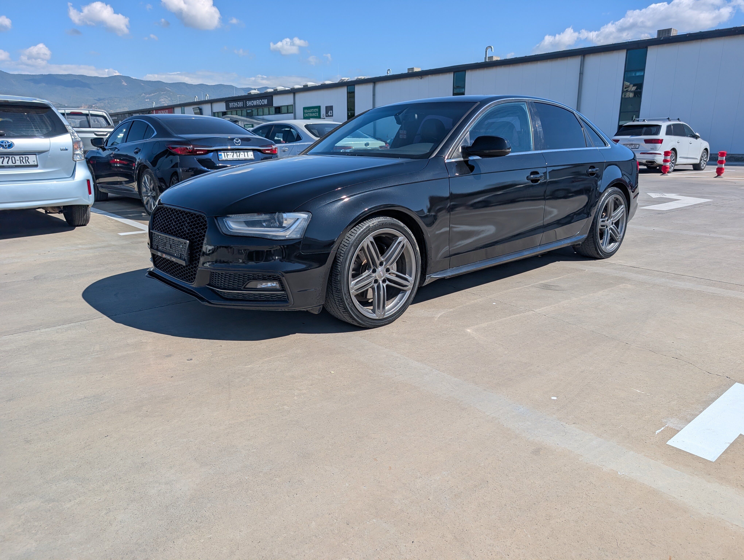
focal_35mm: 24
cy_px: 280
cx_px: 372
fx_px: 517
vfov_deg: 56.9
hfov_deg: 71.5
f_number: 1.68
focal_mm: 6.9
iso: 21
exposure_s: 1/1558
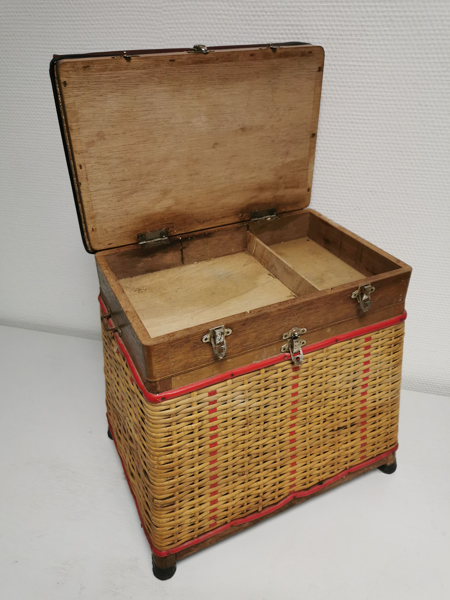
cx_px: 225
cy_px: 300
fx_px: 468
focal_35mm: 27
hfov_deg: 51.4
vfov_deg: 65.3
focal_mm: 5.58
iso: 160
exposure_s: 1/100
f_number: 1.8
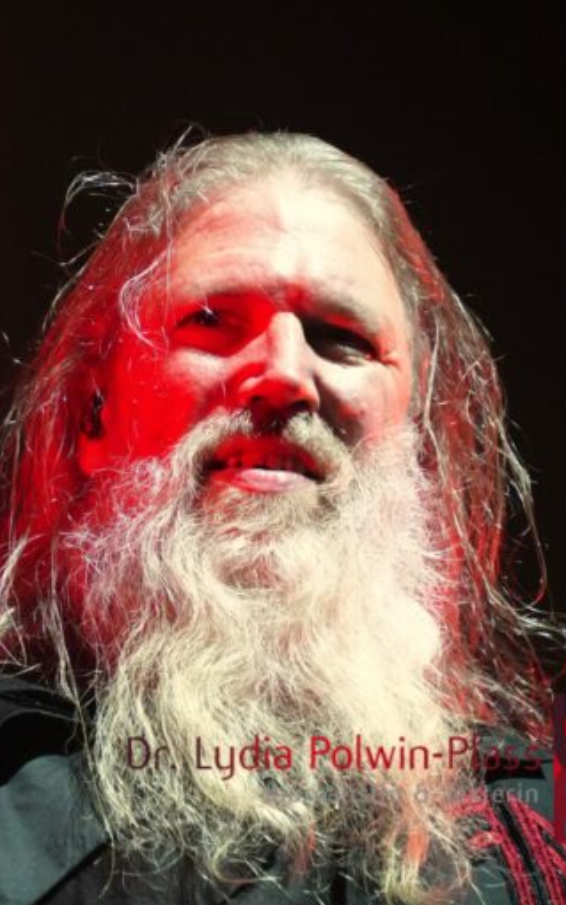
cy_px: 452
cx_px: 11
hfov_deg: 2.7
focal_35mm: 493
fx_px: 12161
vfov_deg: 4.3
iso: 6400
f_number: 6.3
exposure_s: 1/125
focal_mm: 214
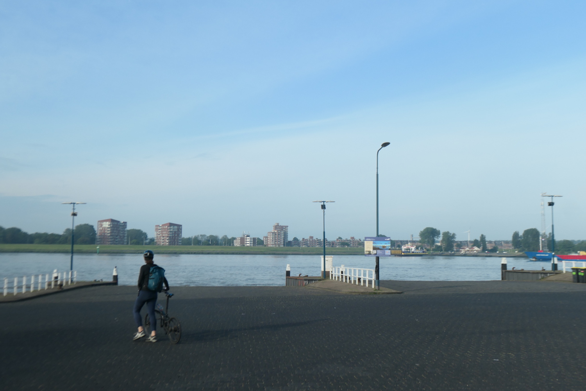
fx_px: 553
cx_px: 293
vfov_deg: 38.9
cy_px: 196
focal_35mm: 34
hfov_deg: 55.8
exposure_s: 1/1000
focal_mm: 12.5
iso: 200
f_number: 4
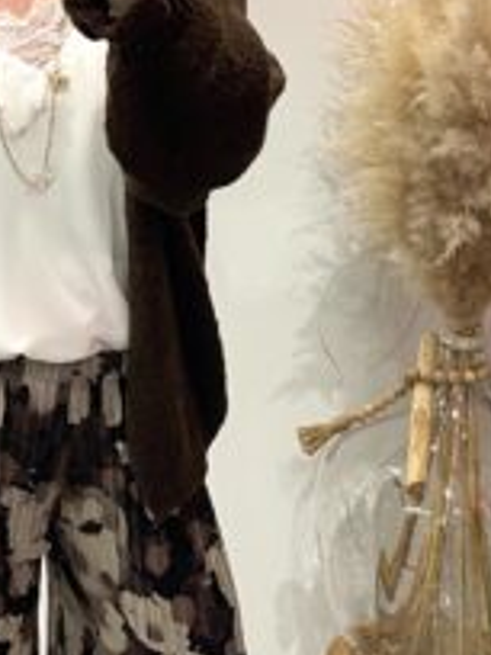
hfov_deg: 28.3
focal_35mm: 49
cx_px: 29
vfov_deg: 38.9
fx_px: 927
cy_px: 353
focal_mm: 5.1
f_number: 1.6
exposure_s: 1/50
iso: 64
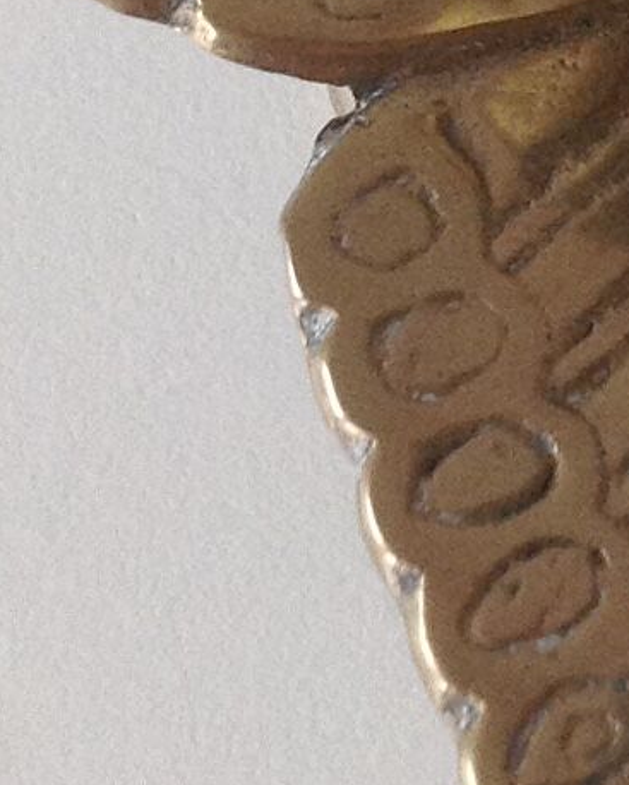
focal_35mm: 193
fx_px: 4487
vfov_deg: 9.8
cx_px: 915
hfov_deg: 7.9
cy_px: -321
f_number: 2.4
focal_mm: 4.28
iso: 100
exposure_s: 1/120
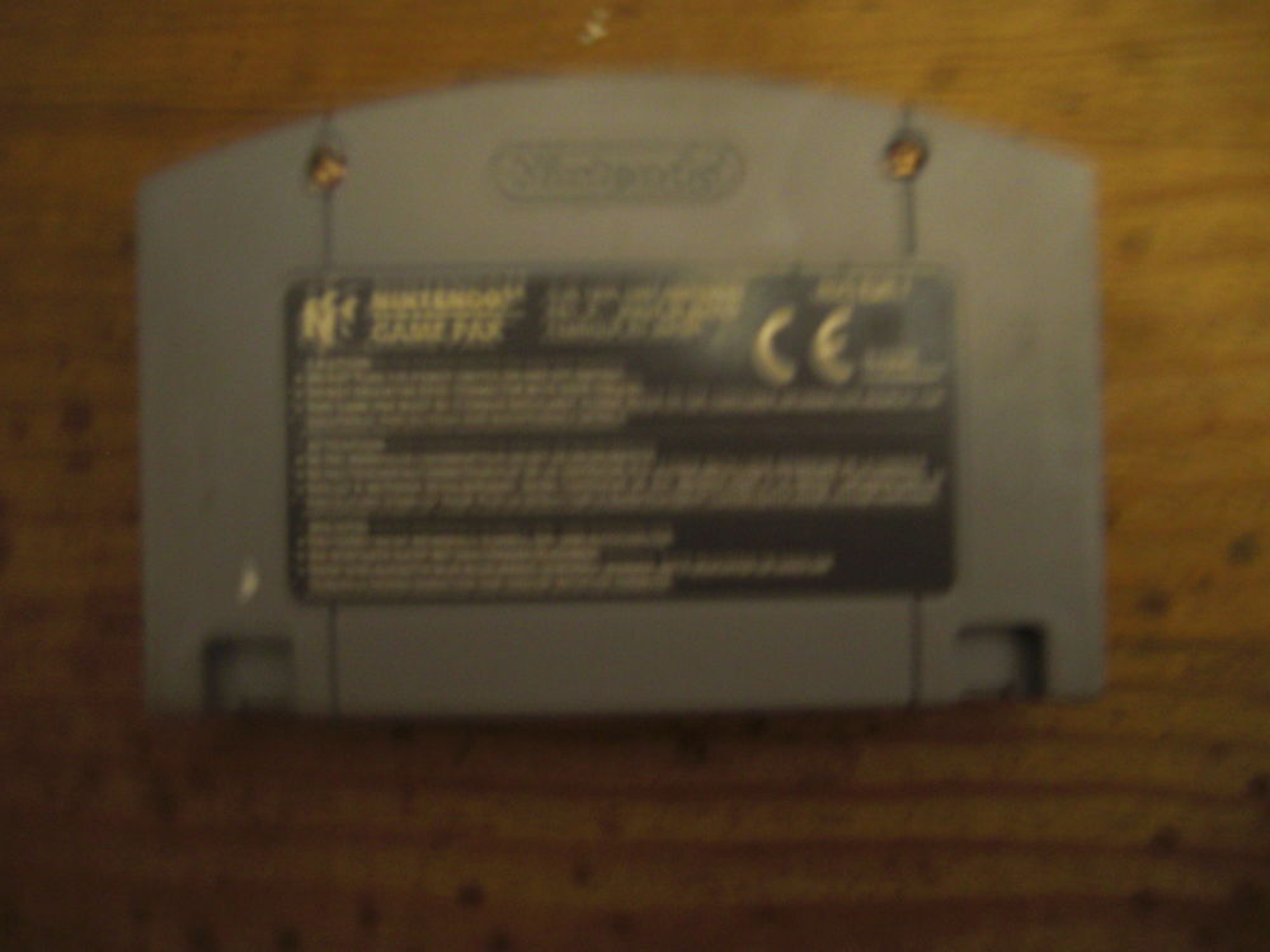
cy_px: 476
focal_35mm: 28
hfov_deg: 63.4
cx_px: 635
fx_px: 1027
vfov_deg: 49.7
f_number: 2.6
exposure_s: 1/2
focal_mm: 4.9
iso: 200
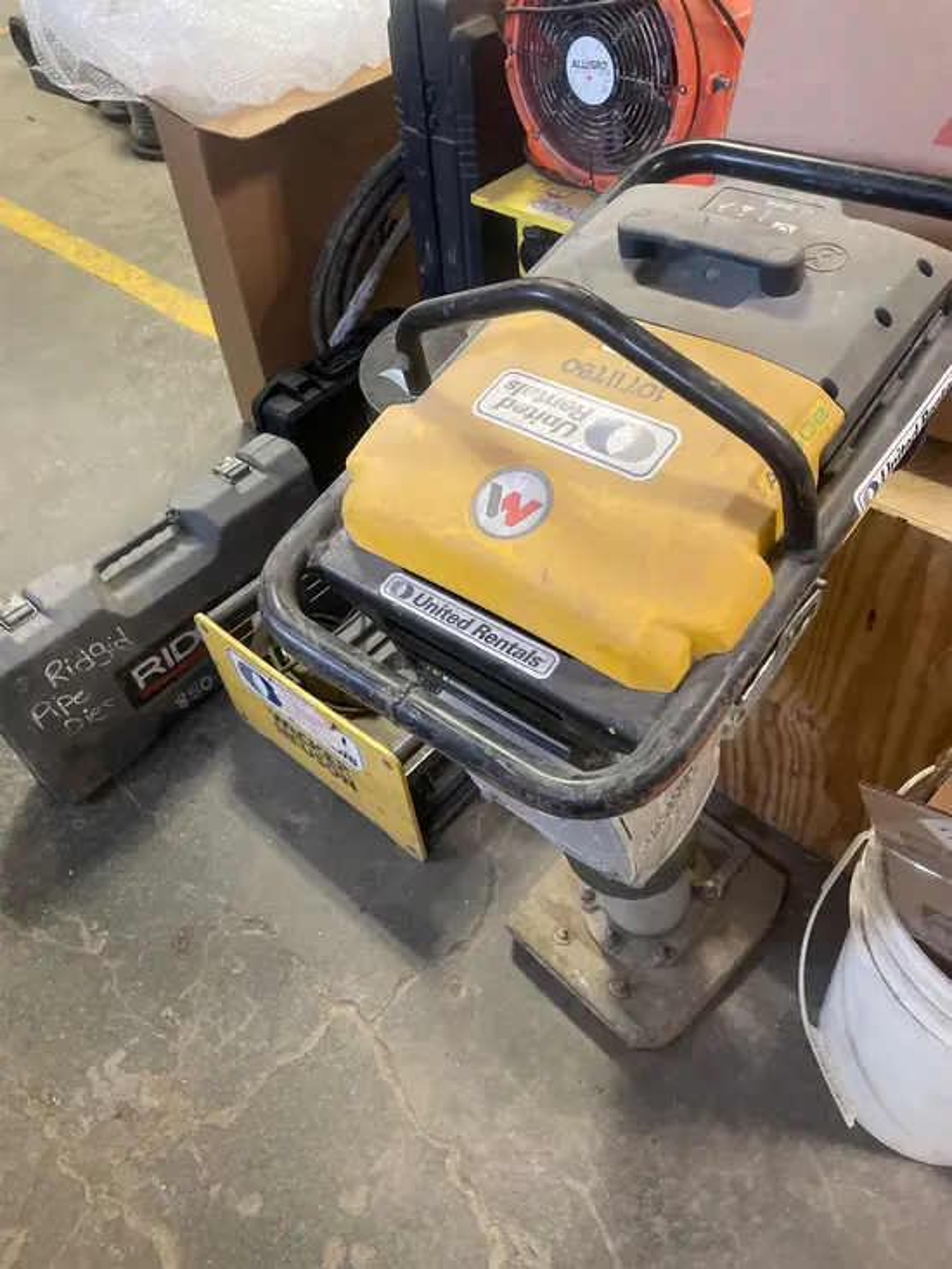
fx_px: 953
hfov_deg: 53.1
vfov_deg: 67.3
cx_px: 476
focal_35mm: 26
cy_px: 634
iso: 400
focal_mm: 4.2
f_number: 1.6
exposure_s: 1/60
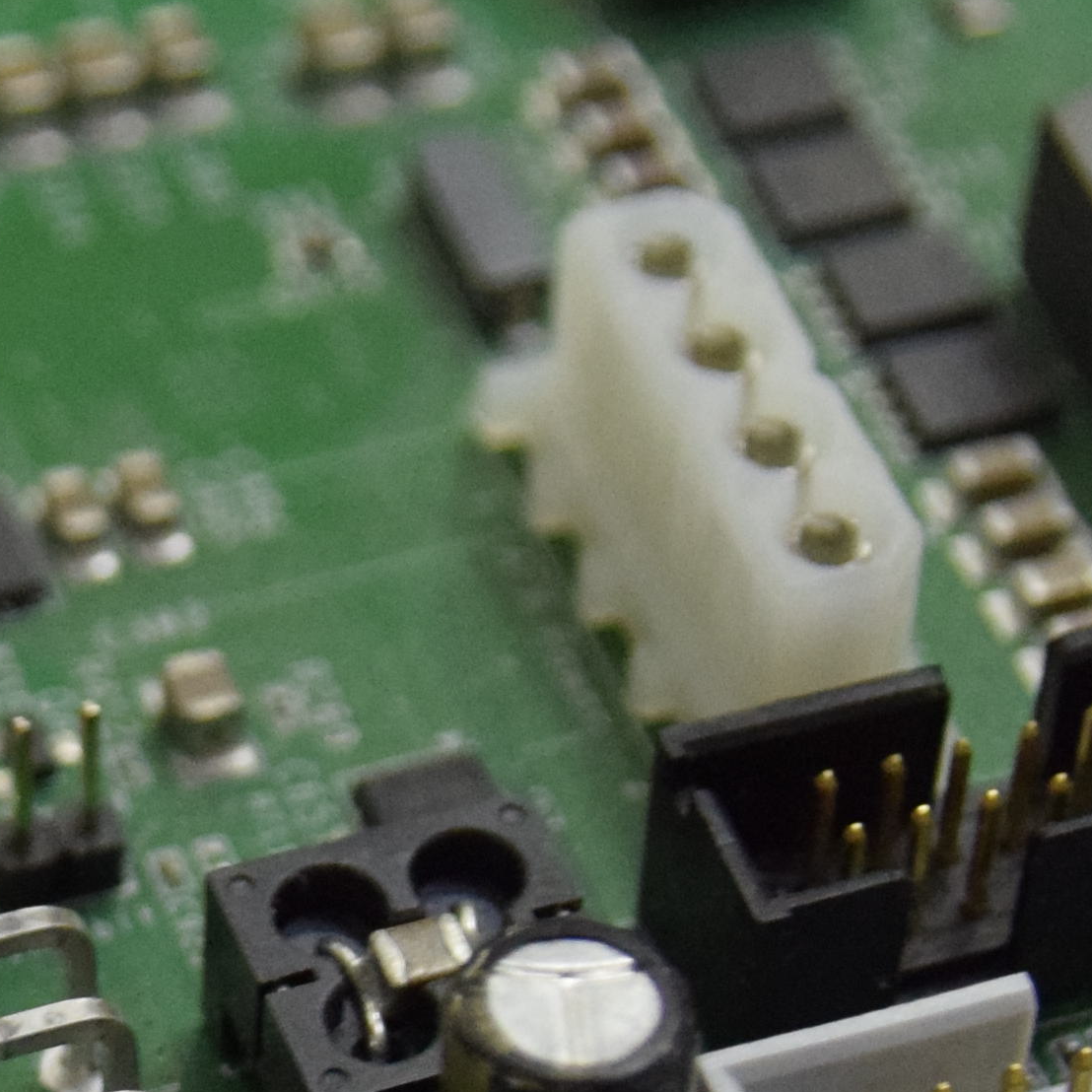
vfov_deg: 9.3
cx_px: -210
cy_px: 1114
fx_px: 6649
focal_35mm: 186
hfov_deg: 9.3
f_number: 3.2
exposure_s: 1/125
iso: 2000
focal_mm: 27
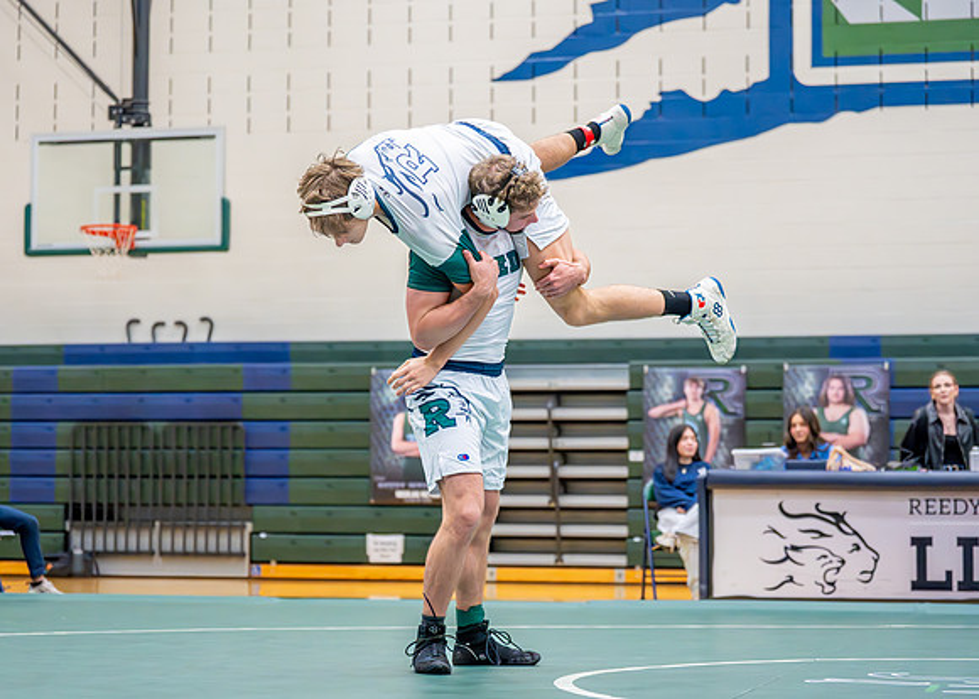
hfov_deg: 23.5
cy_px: 363
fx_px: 2356
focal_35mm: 85
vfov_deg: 16.9
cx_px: 455
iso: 6400
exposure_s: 1/1000
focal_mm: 70
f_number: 2.8
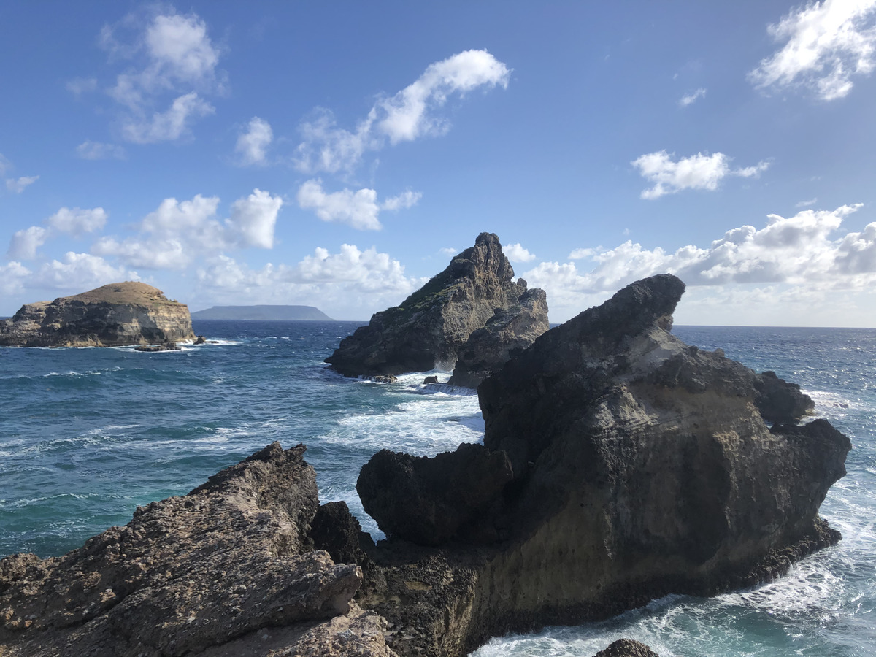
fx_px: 709
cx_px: 438
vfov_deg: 49.7
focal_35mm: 28
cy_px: 328
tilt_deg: -0.4
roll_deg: -0.2
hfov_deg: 63.4
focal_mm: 4
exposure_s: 1/3436
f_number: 1.8
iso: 20
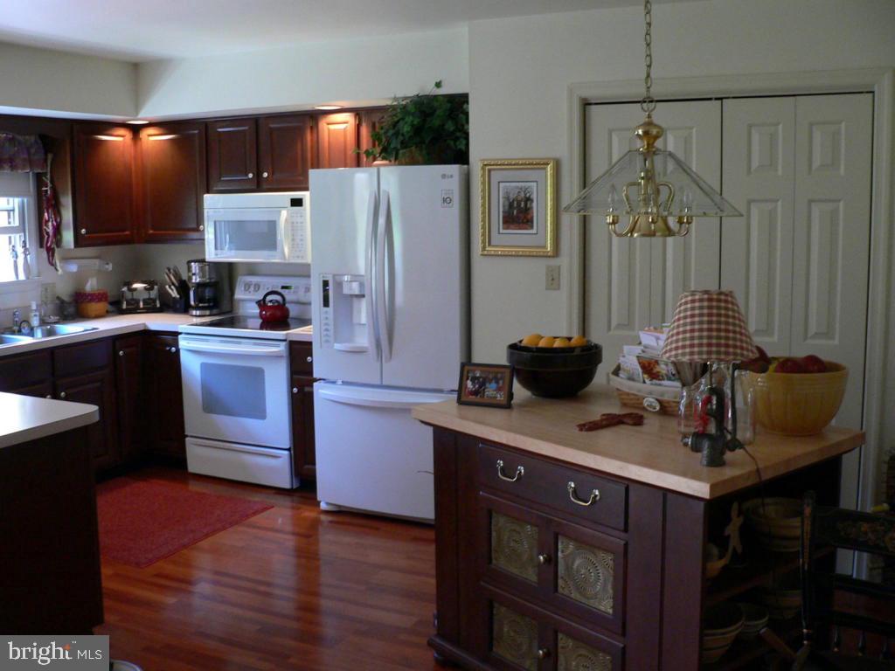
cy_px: 336
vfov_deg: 39.7
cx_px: 448
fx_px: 931
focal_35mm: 36
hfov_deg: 51.4
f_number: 2.8
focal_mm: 6
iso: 200
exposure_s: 1/10
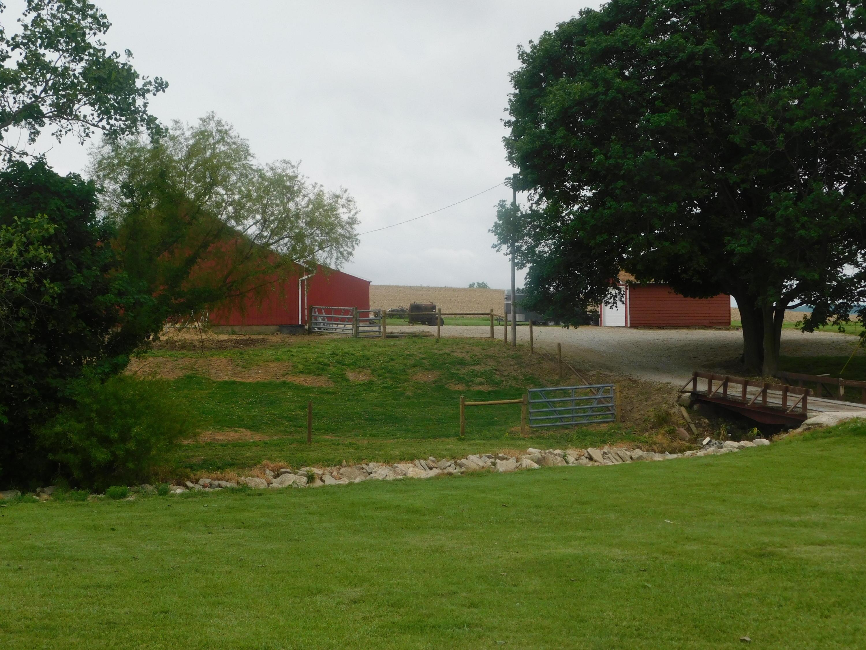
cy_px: 325
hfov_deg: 32.7
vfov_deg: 24.8
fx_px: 1476
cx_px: 433
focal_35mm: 59
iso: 125
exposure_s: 1/800
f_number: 4
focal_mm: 10.4
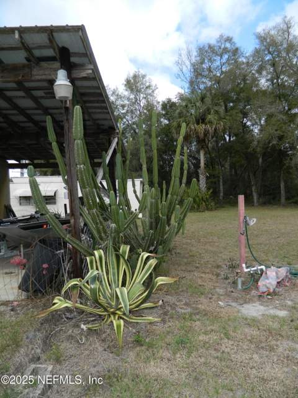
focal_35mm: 25
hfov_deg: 54.9
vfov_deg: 69.4
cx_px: 149
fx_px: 287
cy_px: 199
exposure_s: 1/800
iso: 110
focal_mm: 4.5
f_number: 3.1
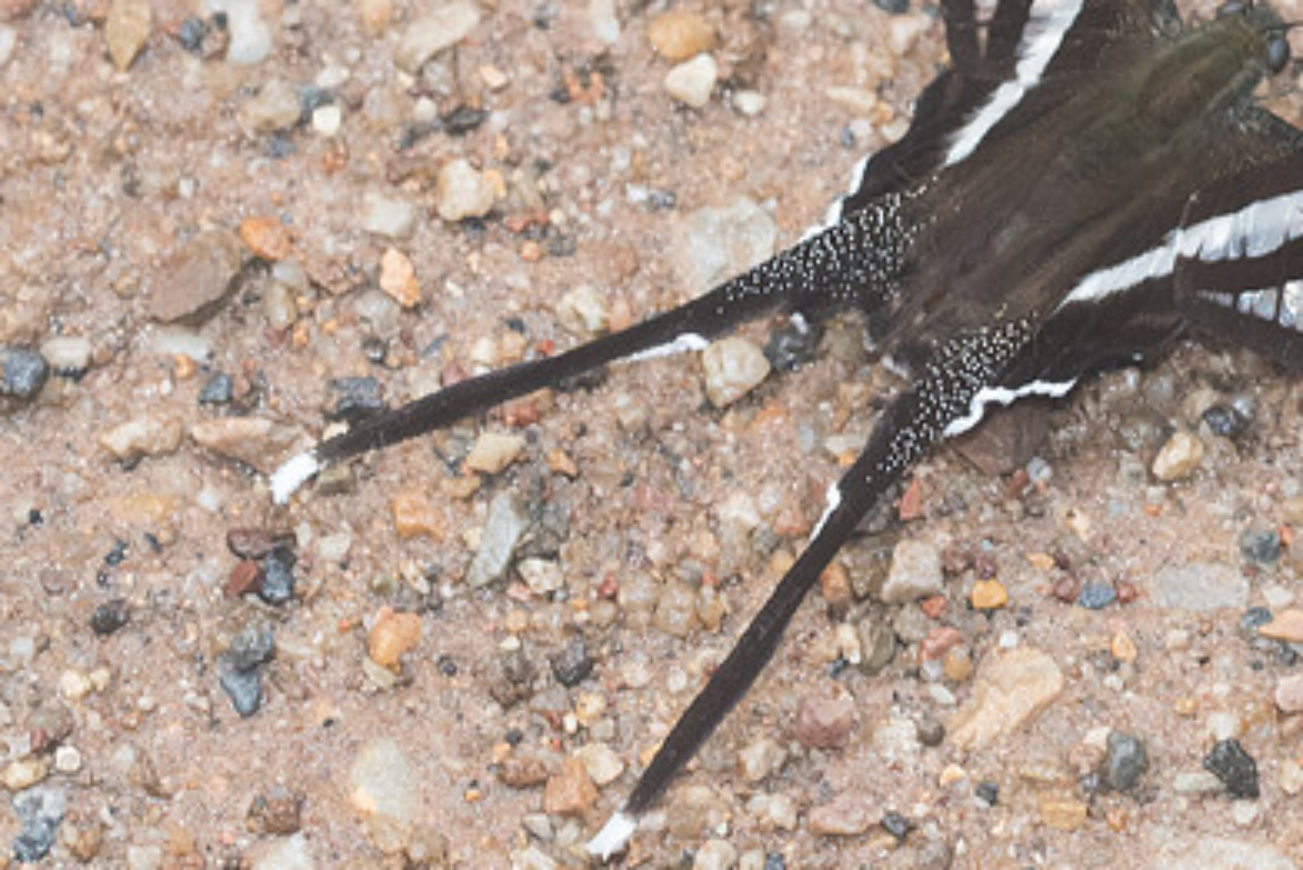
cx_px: 1147
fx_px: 25706
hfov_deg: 2.9
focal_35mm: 710
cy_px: 242
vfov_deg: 1.9
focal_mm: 150
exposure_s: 1/250
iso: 800
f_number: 5.6
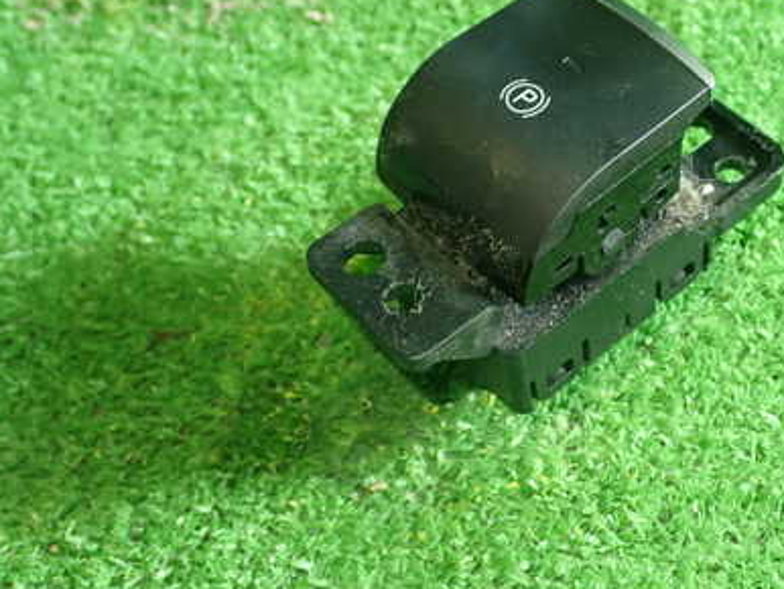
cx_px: 561
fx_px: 1337
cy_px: 221
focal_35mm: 59
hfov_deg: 32.2
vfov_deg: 24.8
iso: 400
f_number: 2.7
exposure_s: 1/40
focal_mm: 6.83
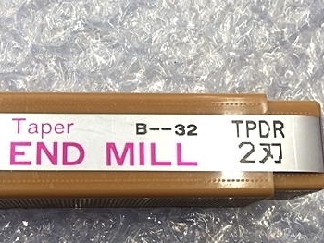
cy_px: 162
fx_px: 496
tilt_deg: -80.6
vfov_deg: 27.4
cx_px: 101
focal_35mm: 53
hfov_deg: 35.7
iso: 80
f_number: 2.2
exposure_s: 1/30
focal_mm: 4.15
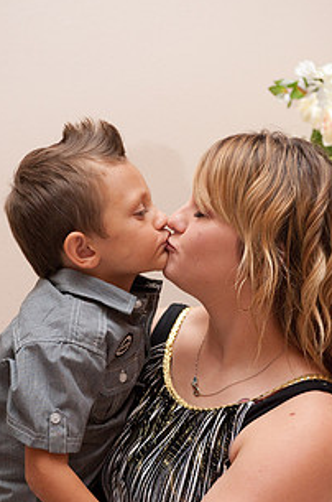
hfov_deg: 14.2
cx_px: 175
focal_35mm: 96
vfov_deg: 21.1
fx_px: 1334
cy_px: 360
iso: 3200
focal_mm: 65
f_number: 5
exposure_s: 1/160
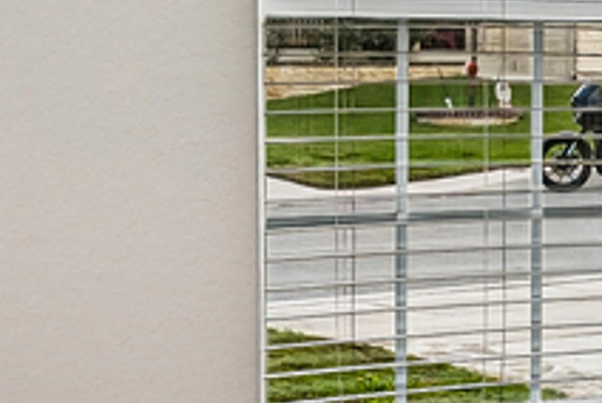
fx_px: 2043
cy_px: 85
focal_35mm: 122
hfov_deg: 16.7
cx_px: 449
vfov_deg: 11.2
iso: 400
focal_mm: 16
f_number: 8
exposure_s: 1/60
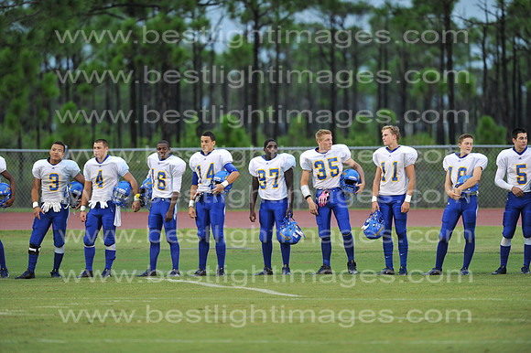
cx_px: 266
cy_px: 176
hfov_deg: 6.9
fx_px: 4422
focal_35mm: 300
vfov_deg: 4.6
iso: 1250
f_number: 3.2
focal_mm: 300
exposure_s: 1/320
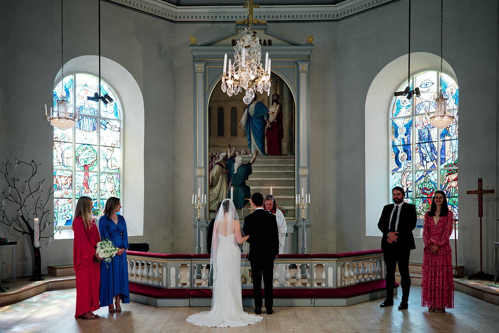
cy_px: 166
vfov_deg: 37.9
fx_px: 485
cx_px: 250
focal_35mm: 35
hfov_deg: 54.4
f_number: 1.4
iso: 125
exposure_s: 1/220
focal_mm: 23
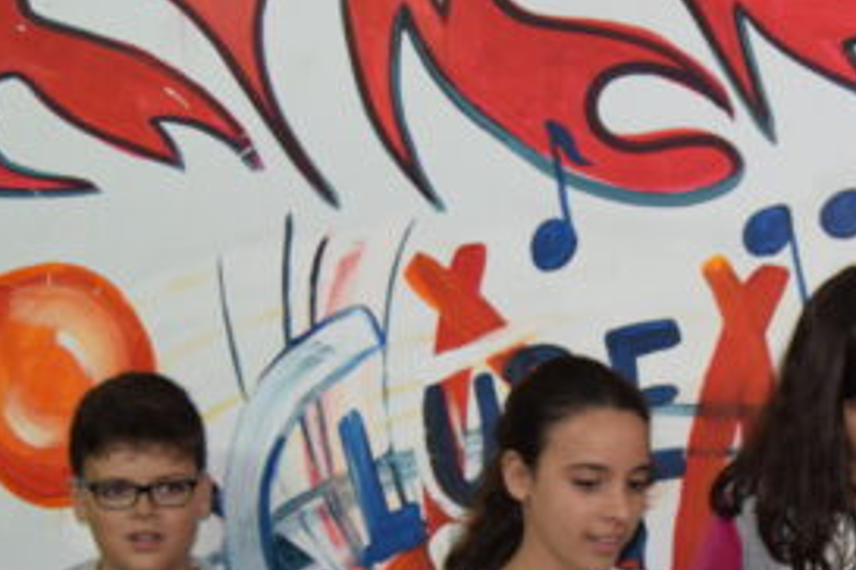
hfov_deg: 18.6
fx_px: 2544
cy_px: 698
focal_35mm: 107
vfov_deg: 12.5
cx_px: 859
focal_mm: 26
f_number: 4
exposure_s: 1/60
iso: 900
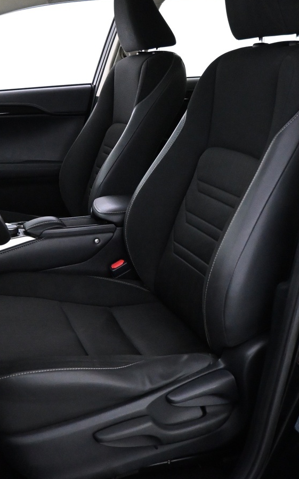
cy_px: 197
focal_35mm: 47
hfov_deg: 27.4
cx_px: 109
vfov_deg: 42.5
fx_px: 611
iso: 4500
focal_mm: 17
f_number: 3.5
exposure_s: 1/60
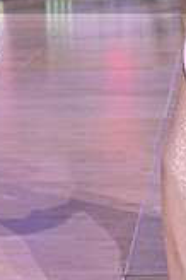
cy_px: -43
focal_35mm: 184
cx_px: 88
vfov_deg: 11.0
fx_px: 1429
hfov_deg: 7.4
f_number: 5.6
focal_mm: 52
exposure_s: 1/400
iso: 4000
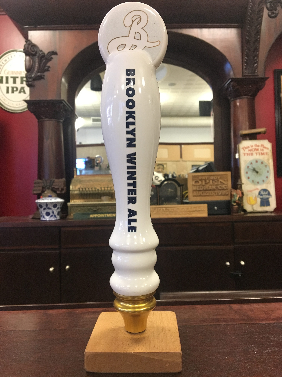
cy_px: 188
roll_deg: +0.9
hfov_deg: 48.2
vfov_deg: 61.7
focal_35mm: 29
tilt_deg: +0.6
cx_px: 141
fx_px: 315
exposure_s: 1/30
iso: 160
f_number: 2.2
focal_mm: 4.15
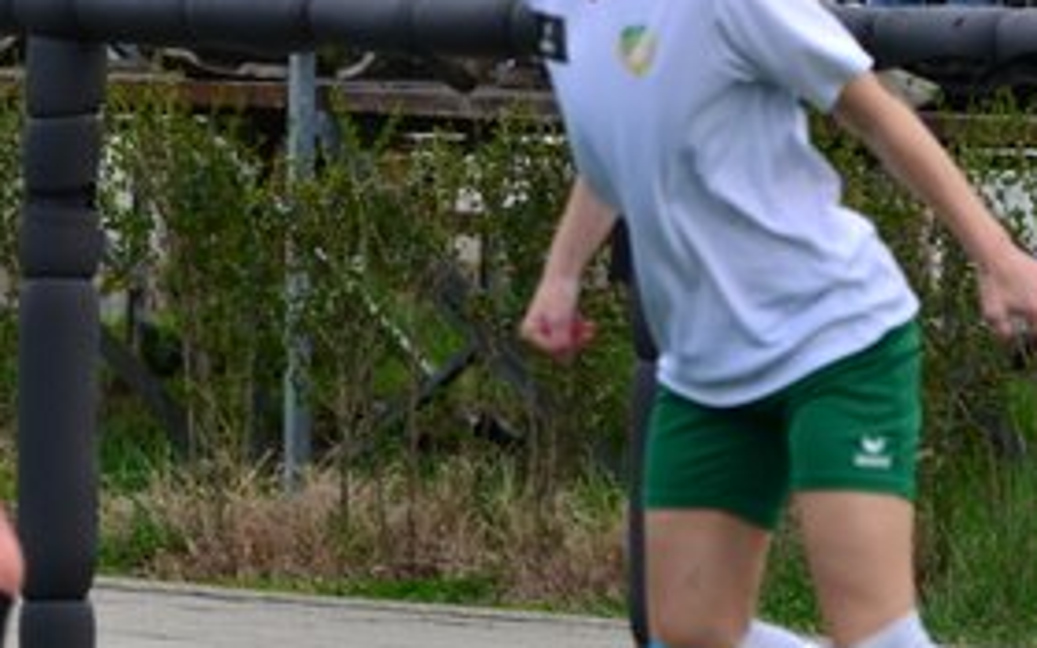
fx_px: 22820
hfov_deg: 2.6
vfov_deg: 1.6
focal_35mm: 807
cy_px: 474
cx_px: 374
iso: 400
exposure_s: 1/640
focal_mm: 185
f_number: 5
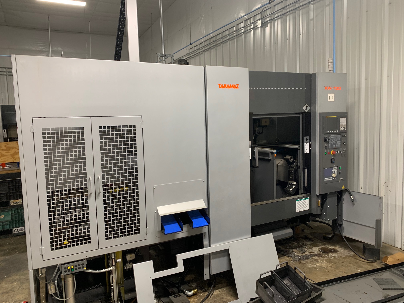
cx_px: 202
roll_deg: +1.4
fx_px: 303
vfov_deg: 53.1
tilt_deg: -5.4
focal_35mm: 26
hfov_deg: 67.3
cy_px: 152
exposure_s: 1/60
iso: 125
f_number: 1.8
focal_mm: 4.25
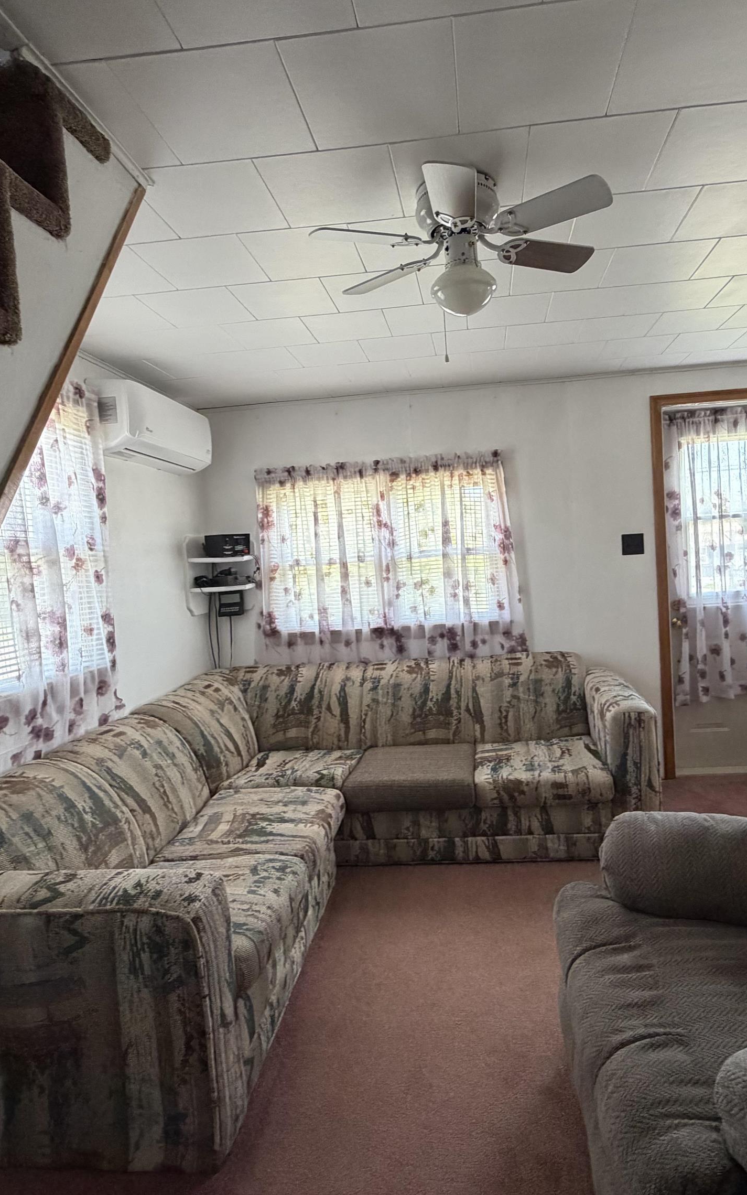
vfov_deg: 85.1
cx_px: 427
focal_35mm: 20
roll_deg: +3.4
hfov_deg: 59.4
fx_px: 651
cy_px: 595
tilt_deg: -3.0
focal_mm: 2.22
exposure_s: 1/85
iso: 320
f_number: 2.2
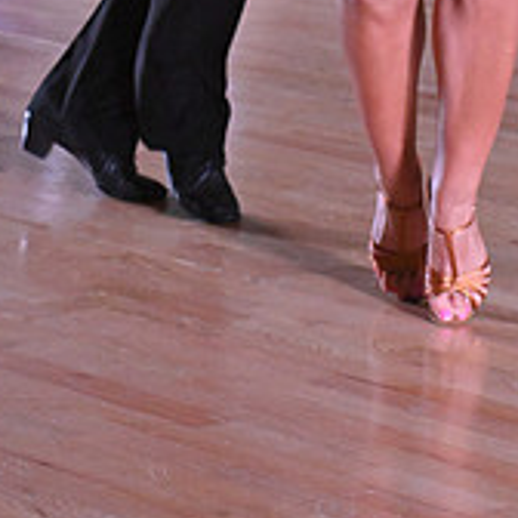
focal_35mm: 205
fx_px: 3471
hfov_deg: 8.5
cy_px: -314
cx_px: 328
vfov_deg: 8.3
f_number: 5.6
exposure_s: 1/400
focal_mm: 70
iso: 6400
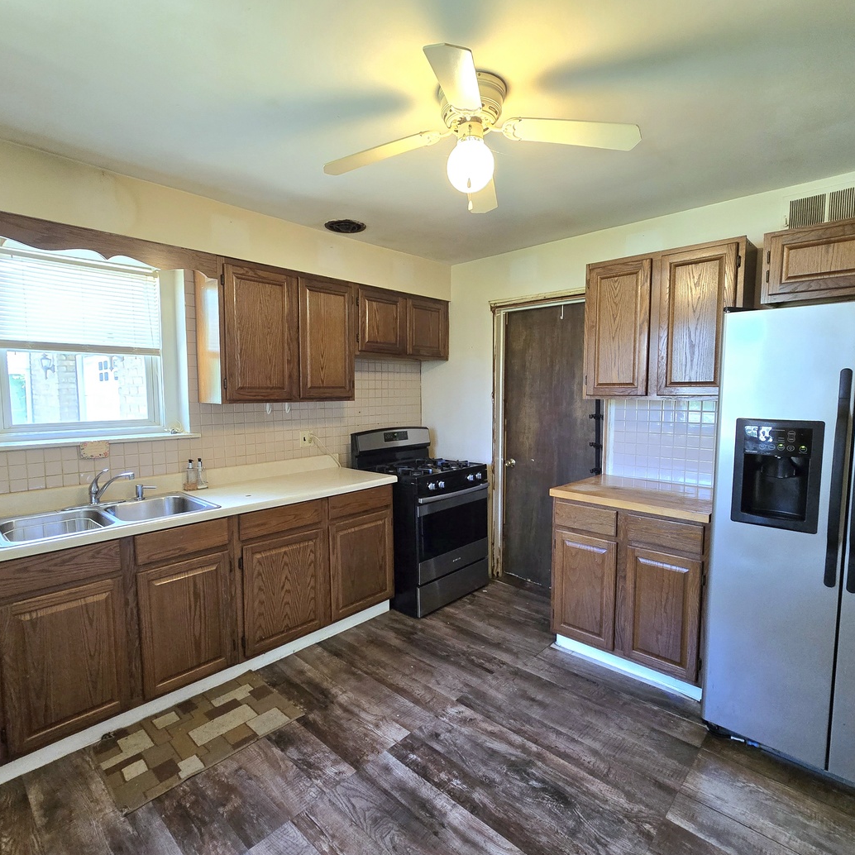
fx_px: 447
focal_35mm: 16
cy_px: 427
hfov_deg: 87.4
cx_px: 419
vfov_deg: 87.4
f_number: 2.2
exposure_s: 1/60.2
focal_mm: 2.2
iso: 320
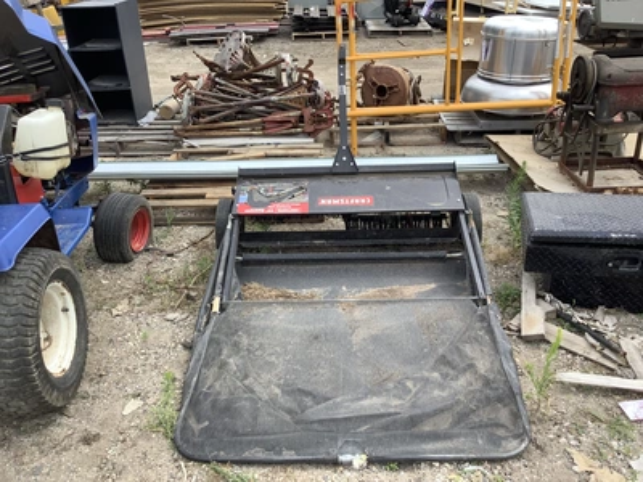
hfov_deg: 58.4
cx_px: 322
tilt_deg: -28.1
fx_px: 576
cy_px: 241
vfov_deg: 45.4
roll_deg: +1.2
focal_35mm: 31
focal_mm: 3.3
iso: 25
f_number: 2.4
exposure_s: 1/608
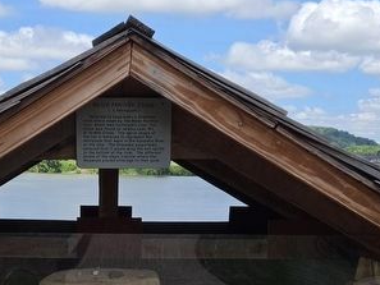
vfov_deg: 22.2
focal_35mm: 62
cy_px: 321
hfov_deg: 30.9
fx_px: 681
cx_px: 123
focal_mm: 5.4
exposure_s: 1/5000
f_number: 1.8
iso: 80
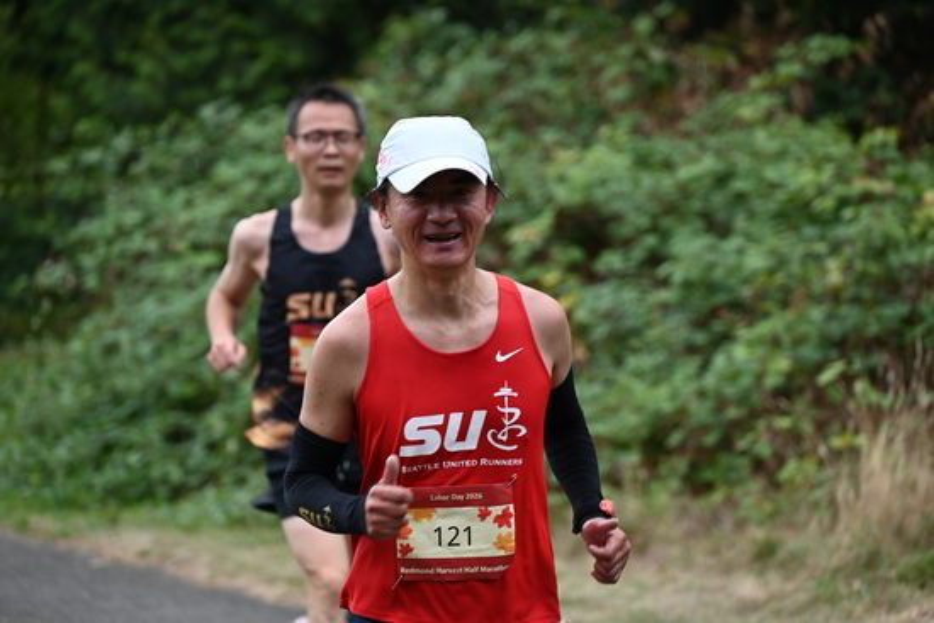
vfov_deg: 6.9
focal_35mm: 200
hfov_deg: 10.3
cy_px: 312
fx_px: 5190
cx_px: 467
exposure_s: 1/250
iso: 900
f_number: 6.3
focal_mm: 200
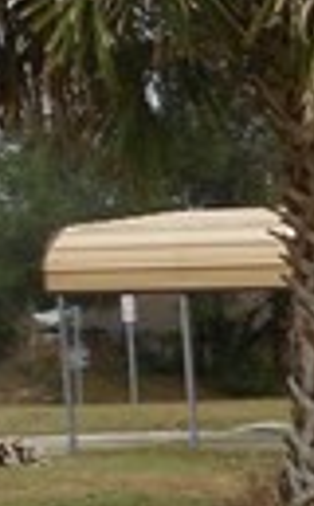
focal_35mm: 137
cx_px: 1154
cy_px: 514
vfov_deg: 15.0
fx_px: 1886
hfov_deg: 7.5
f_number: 3.2
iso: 80
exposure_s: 1/320
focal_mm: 4.6
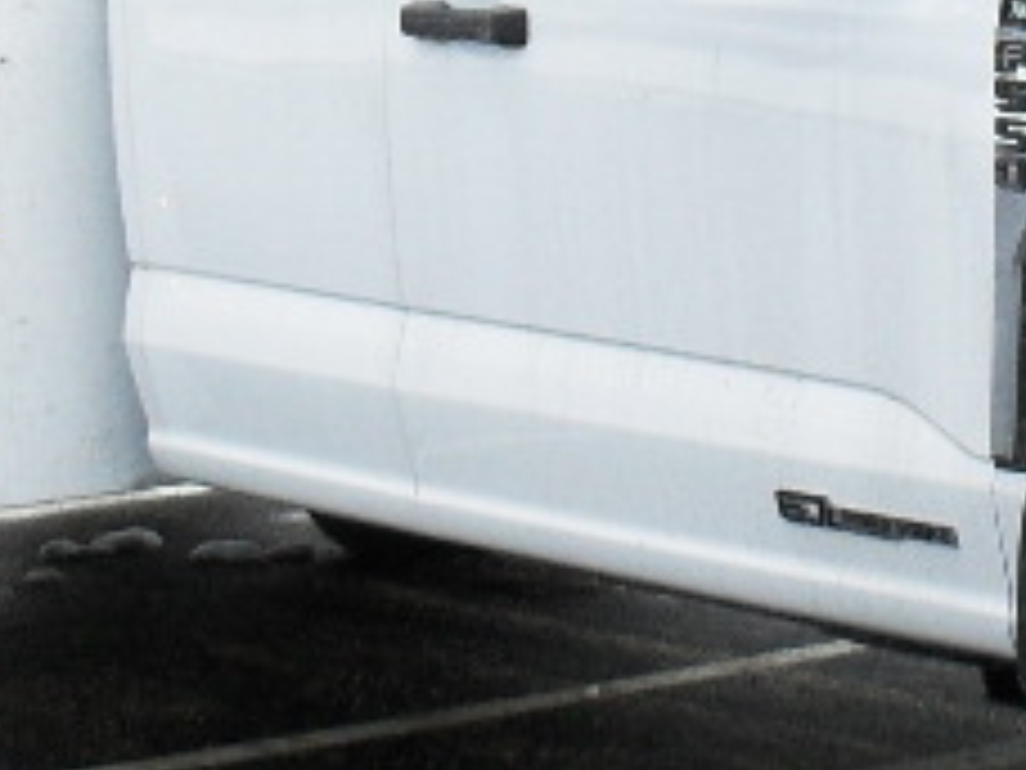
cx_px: 1084
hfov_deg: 12.4
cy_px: 135
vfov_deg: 9.4
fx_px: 4653
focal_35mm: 157
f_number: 3.2
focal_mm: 6.3
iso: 100
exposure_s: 1/500
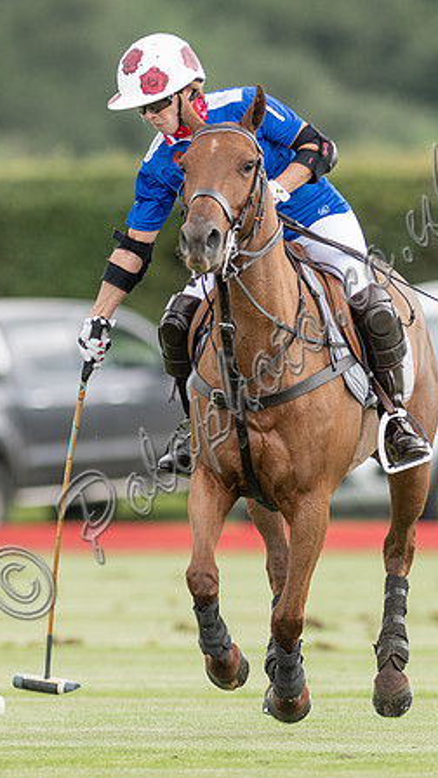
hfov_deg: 1.4
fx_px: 17550
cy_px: 436
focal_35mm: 850
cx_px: 176
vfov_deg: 2.5
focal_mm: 300
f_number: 2.8
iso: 250
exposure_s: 1/1000
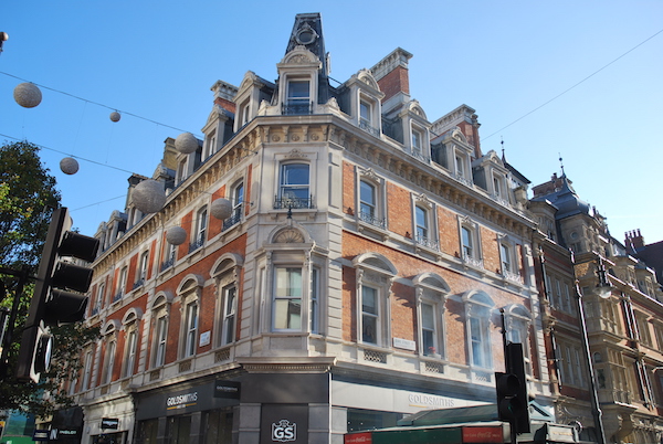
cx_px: 332
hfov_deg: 57.2
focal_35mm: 33
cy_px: 222
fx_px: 609
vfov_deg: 40.1
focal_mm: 22
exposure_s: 1/125
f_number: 5.6
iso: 100
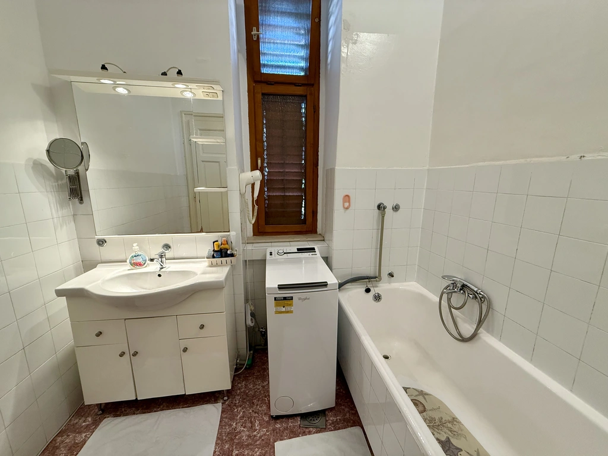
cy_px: 228
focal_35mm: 14
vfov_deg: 85.7
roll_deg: -0.1
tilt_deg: -10.4
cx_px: 304
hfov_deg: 102.1
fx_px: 246
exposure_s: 1/50
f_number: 2.2
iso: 200
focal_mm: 2.22
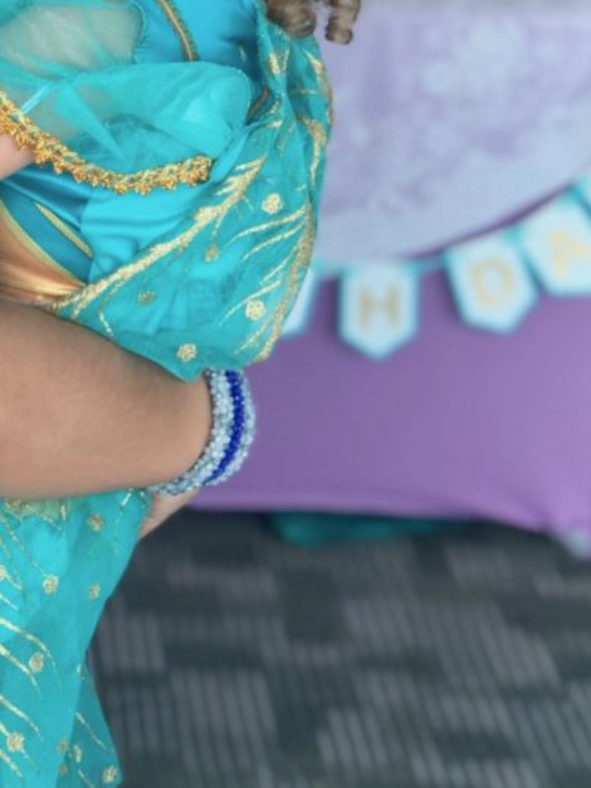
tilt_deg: -14.7
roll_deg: -3.1
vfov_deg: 14.2
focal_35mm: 138
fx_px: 3141
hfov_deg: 10.6
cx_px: -106
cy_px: 128
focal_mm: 6
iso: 32
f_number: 2.4
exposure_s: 1/60
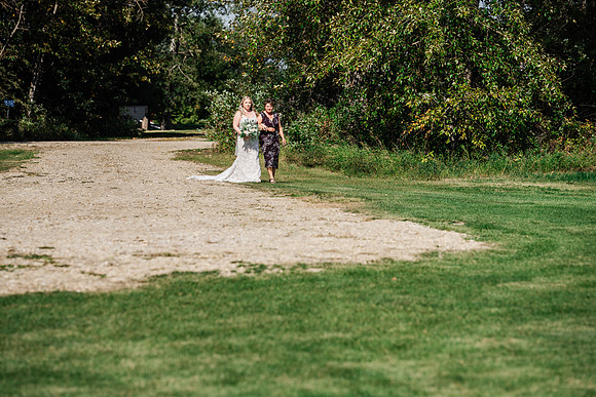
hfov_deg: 13.7
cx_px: 298
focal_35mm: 150
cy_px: 198
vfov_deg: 9.2
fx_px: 2484
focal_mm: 150
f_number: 4
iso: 125
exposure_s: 1/1250
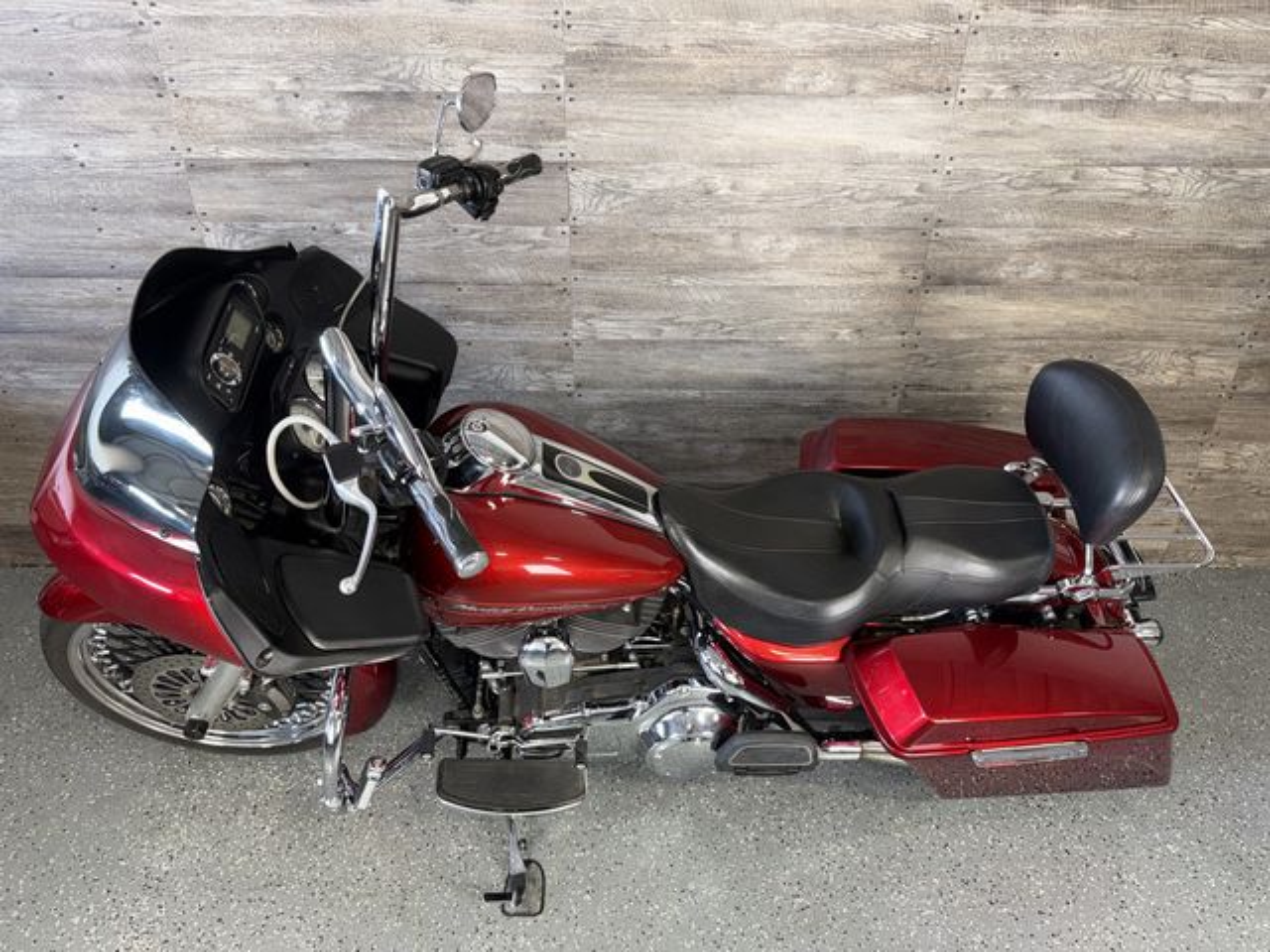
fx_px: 881
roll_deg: -0.5
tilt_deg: -31.0
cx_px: 635
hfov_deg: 71.6
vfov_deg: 56.8
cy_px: 476
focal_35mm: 24
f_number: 1.78
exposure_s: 1/27
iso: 80
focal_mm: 6.76
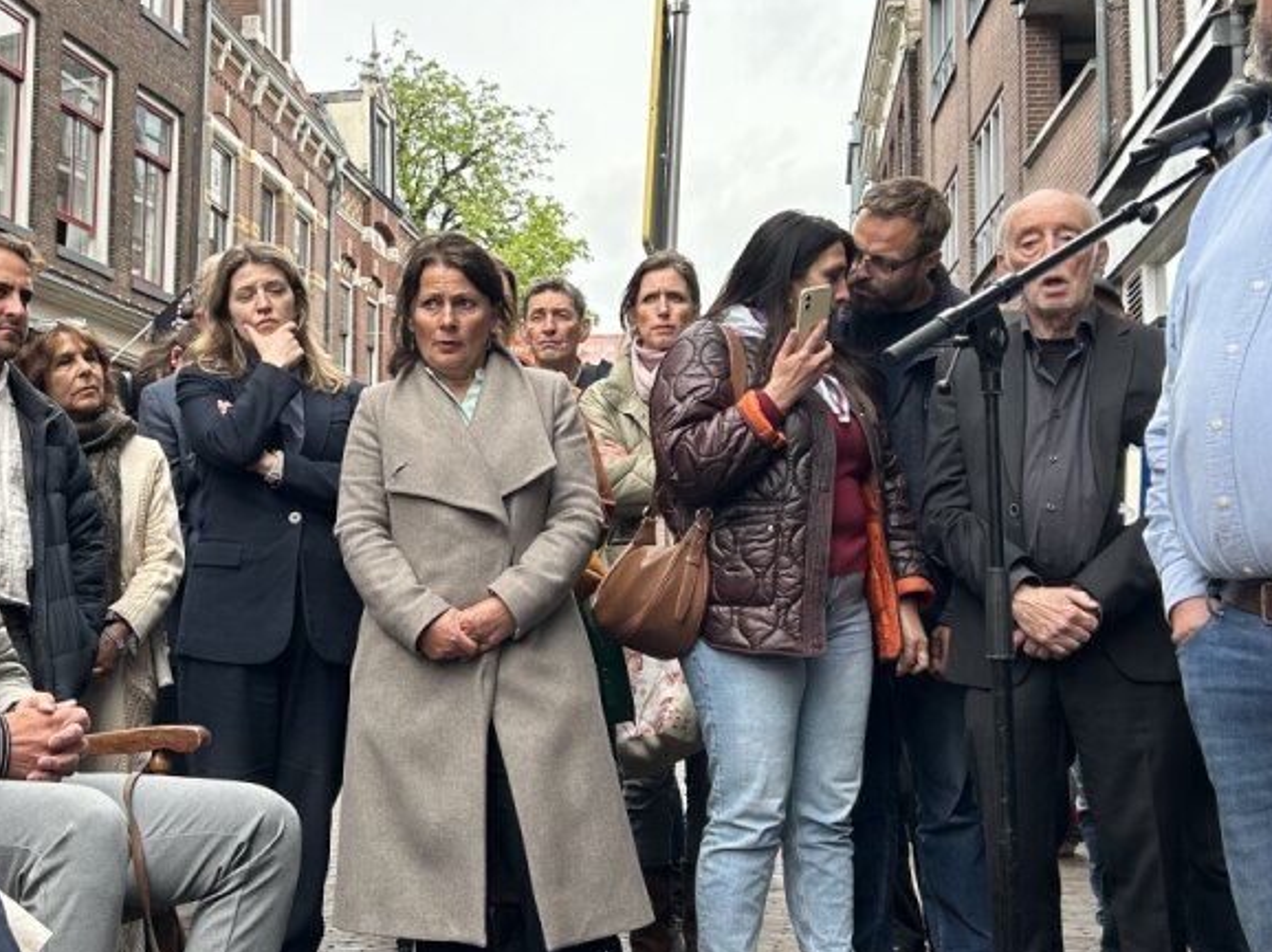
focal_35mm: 54
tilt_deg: +4.6
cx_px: 343
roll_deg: -0.9
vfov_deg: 27.0
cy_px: 407
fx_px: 1983
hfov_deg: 34.9
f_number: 1.5
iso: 50
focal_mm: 5.7
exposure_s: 1/611
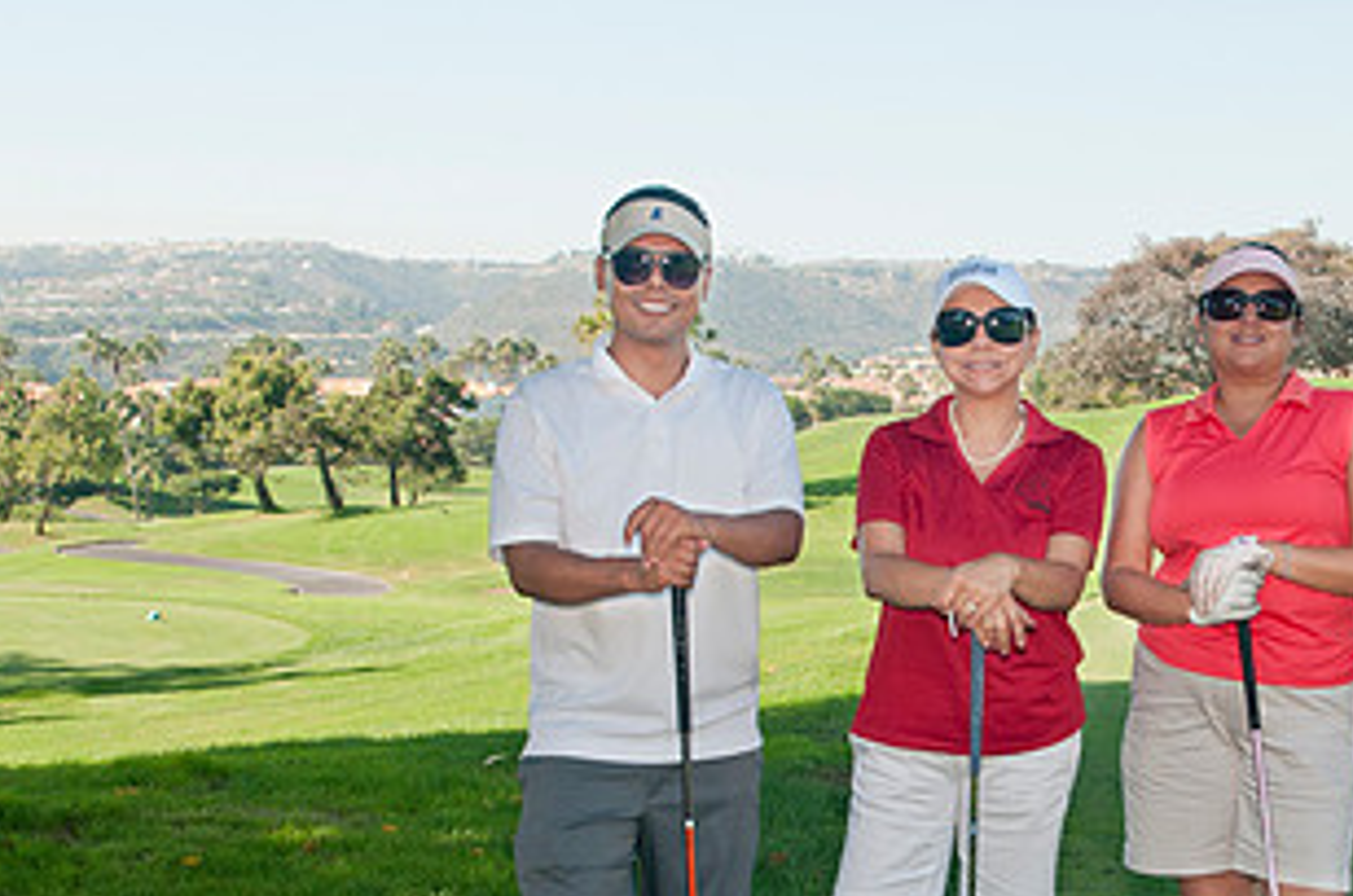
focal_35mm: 65
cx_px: 1024
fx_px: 2438
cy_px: 696
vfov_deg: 20.6
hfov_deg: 30.5
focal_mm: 23
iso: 200
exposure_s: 1/160
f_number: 6.3
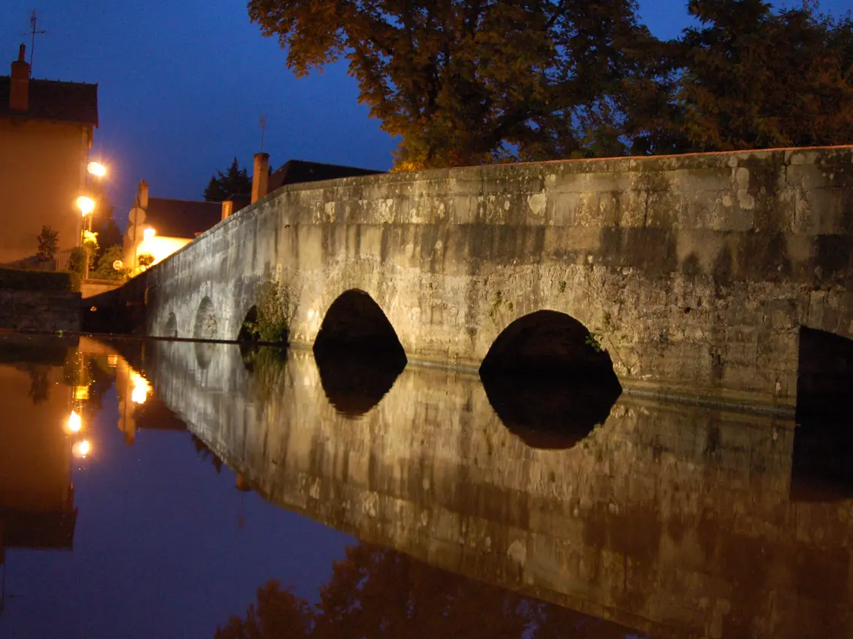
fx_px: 1133
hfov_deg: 41.2
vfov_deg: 31.5
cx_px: 447
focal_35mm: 46
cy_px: 321
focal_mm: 28
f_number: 3.3
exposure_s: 1/3
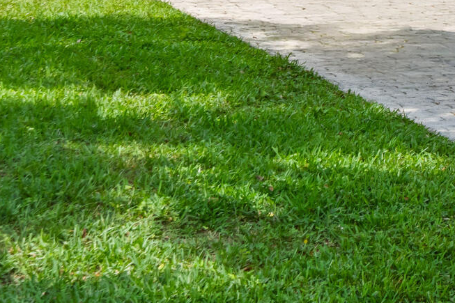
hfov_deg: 13.8
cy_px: -221
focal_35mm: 147
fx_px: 1857
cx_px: 429
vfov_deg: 9.0
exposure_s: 1/500
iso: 800
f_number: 8
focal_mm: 32
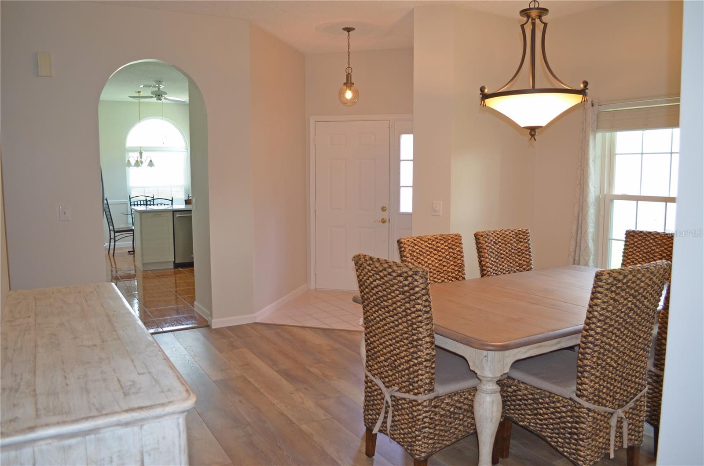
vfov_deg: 47.7
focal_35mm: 27
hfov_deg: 67.5
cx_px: 352
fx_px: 527
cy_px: 233
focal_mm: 18
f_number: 3.5
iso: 200
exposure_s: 1/30
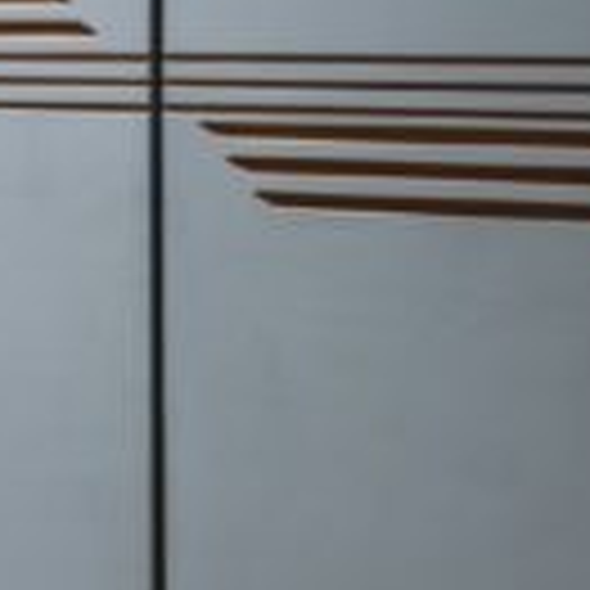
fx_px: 2565
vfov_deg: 12.9
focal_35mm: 133
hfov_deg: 8.4
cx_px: -1648
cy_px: -65
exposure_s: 1/1.67
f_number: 8
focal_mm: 20
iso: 100
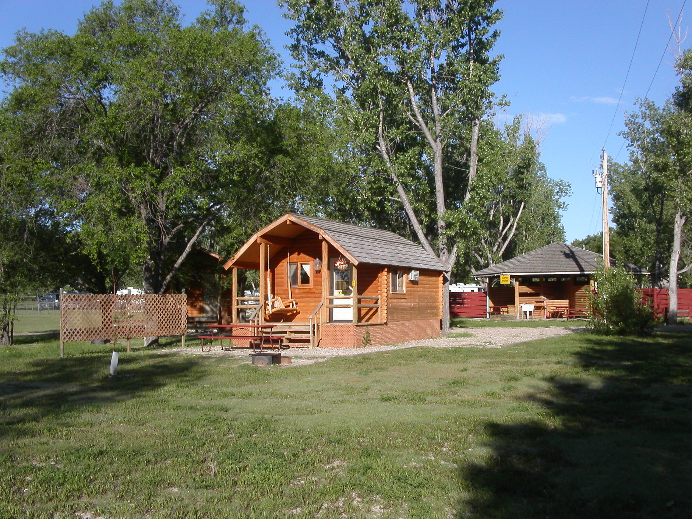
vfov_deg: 37.7
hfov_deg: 49.0
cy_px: 260
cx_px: 346
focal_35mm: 38
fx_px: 760
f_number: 8
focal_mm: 7.8
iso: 100
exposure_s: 1/350
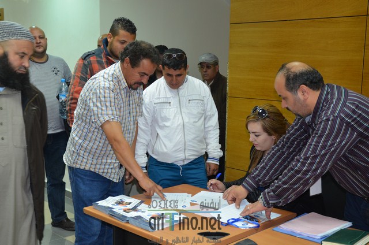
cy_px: 122
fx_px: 476
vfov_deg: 28.8
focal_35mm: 46
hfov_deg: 42.4
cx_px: 184
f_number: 4
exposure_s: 1/60
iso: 800
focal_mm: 31
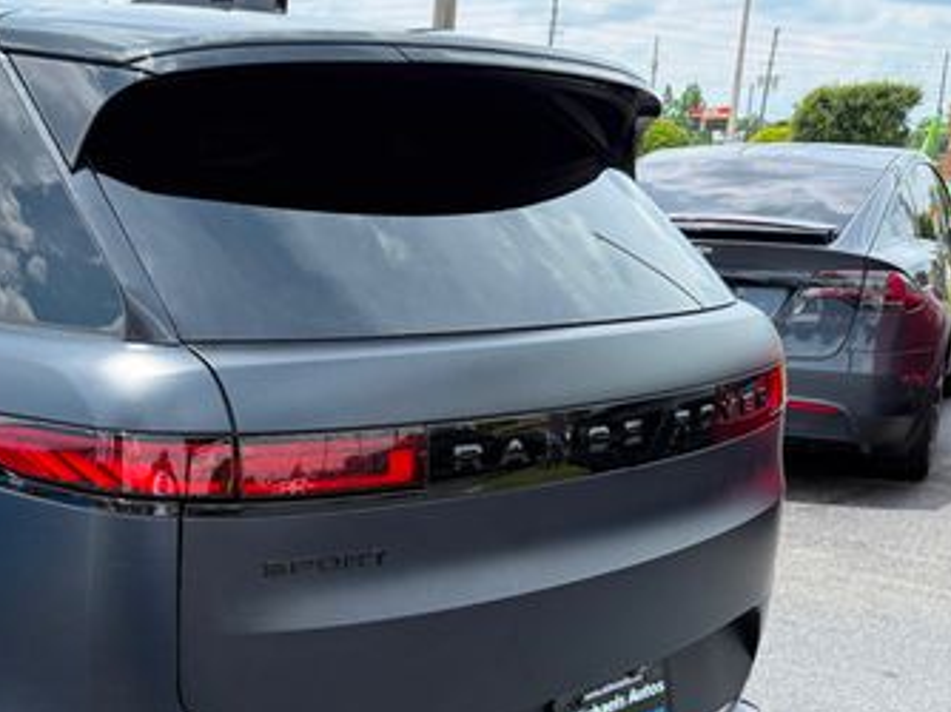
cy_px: 498
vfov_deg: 31.1
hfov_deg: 38.6
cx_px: 108
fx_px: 1263
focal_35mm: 46
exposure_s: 1/2370
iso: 100
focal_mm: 6.76
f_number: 1.78
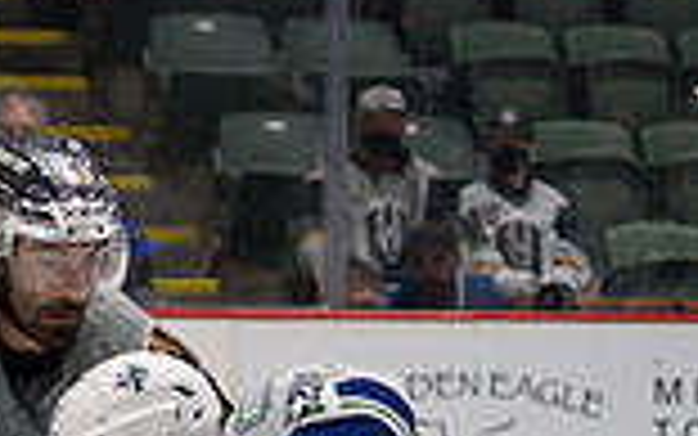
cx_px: -1039
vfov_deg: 3.6
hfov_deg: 5.5
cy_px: 571
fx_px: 6946
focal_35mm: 365
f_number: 2.8
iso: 2000
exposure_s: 1/1000
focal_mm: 70
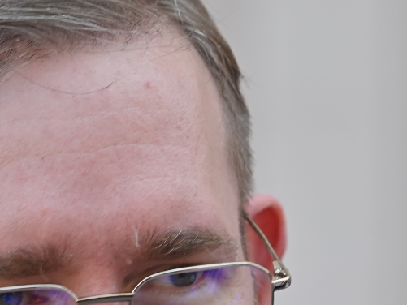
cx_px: 216
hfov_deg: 4.0
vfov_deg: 3.0
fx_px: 5845
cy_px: 315
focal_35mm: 497
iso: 100
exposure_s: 1/200
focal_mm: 160
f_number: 5
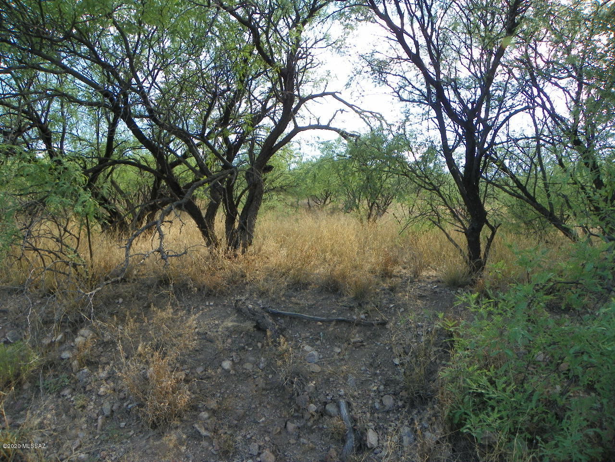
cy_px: 231
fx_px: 462
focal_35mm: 26
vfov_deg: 53.1
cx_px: 308
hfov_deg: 67.3
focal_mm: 4.6
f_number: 3.5
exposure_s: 1/250
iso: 64
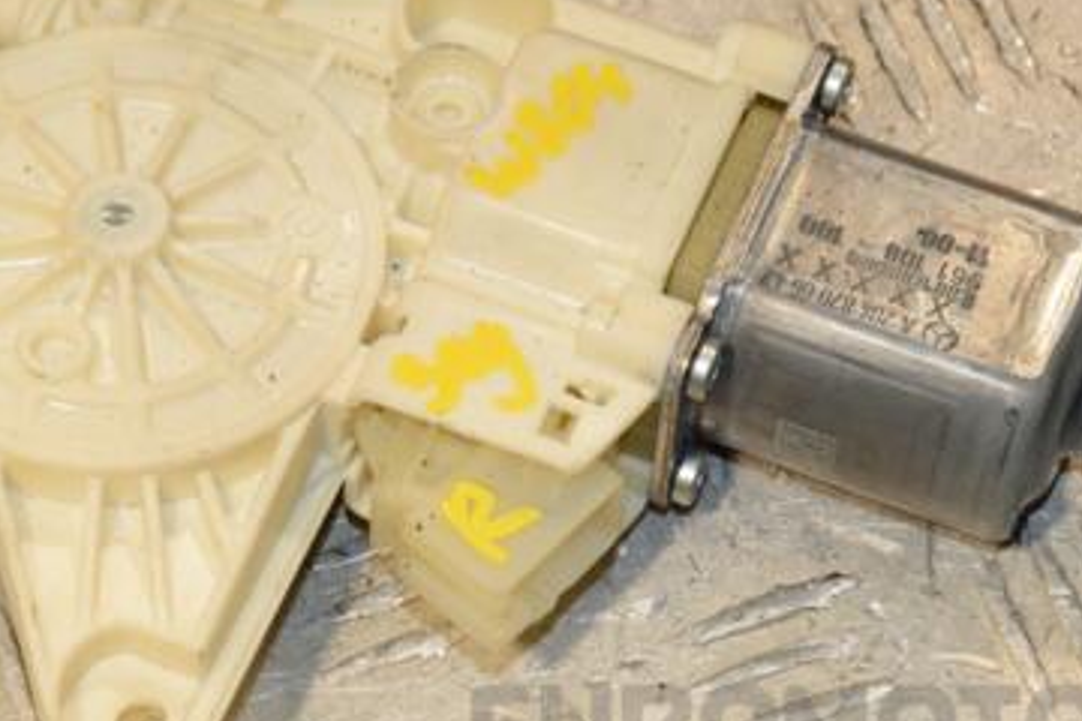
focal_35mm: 165
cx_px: 415
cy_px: 330
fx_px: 4959
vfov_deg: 8.3
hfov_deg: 12.4
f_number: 9
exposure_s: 1/200
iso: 800
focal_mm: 66
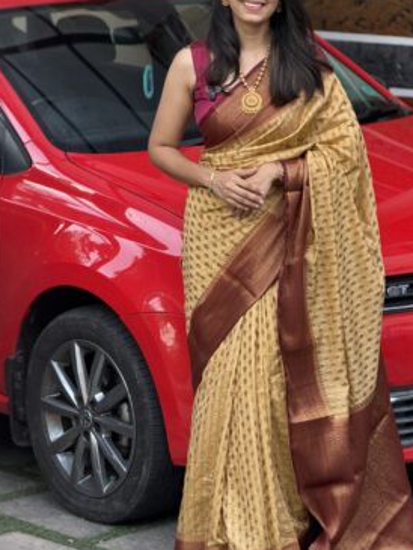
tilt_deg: -9.8
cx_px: 294
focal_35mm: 146
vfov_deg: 13.5
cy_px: 243
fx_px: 2321
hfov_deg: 10.2
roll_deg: +0.2
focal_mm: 16.89
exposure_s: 1/121
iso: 200
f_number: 2.8
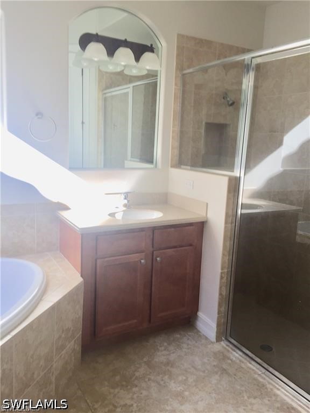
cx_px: 155
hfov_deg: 48.2
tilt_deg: -12.1
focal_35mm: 29
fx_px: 346
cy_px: 206
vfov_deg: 61.7
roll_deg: -2.7
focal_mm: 4.15
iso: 32
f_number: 2.2
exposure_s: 1/60
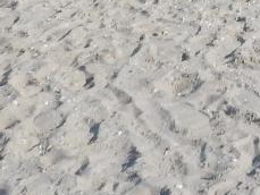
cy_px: -371
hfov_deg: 12.0
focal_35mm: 149
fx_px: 1120
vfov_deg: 8.5
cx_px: 493
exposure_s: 1/2000
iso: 125
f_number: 4
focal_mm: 4.5
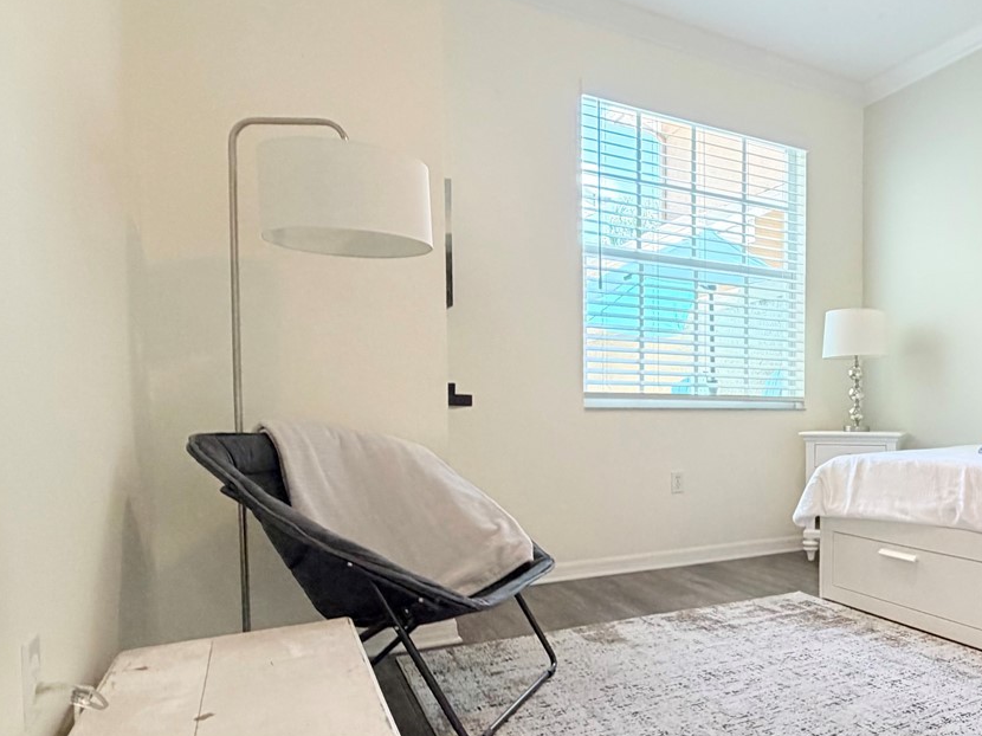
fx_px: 766
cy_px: 439
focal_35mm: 27
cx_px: 822
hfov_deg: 58.8
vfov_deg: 51.0
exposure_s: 1/120
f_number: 2.2
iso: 320
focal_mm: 2.22
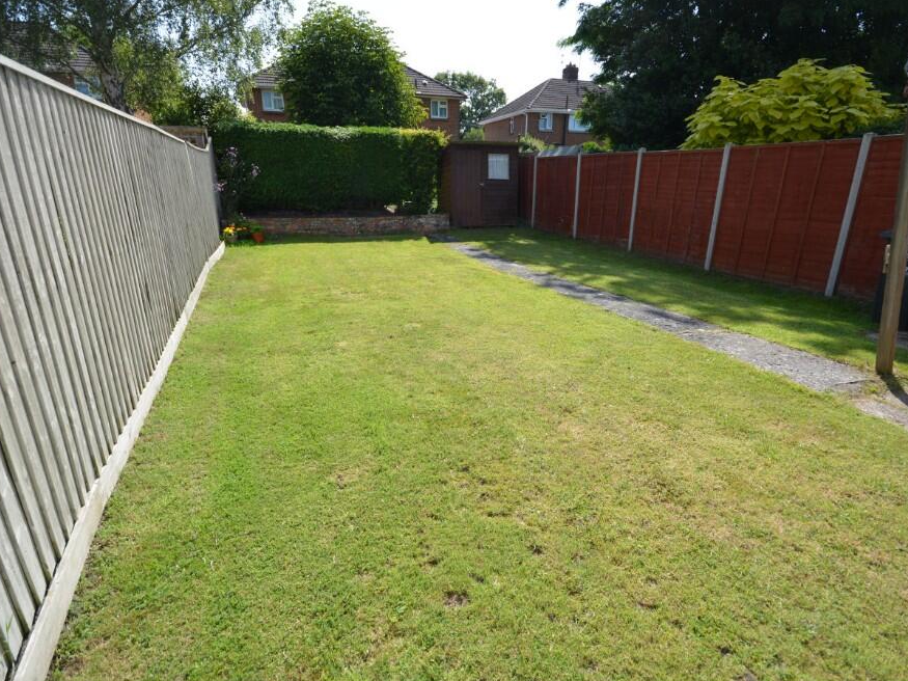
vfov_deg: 69.9
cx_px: 450
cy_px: 347
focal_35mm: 19
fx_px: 487
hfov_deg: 86.0
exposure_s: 1/250
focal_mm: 11
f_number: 8
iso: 160
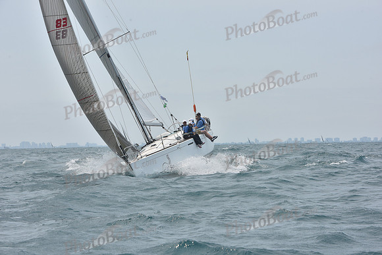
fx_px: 1061
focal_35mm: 100
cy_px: 128
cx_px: 191
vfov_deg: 13.7
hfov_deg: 20.4
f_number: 11
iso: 250
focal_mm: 100
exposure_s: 1/800
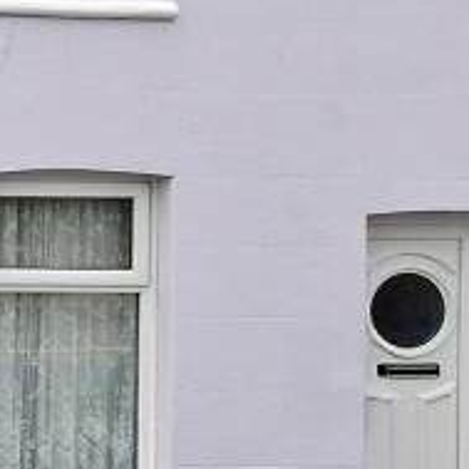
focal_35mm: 69
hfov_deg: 15.8
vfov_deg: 24.3
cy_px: 48
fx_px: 1058
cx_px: -596
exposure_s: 1/1250
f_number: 9
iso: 1000
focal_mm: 10
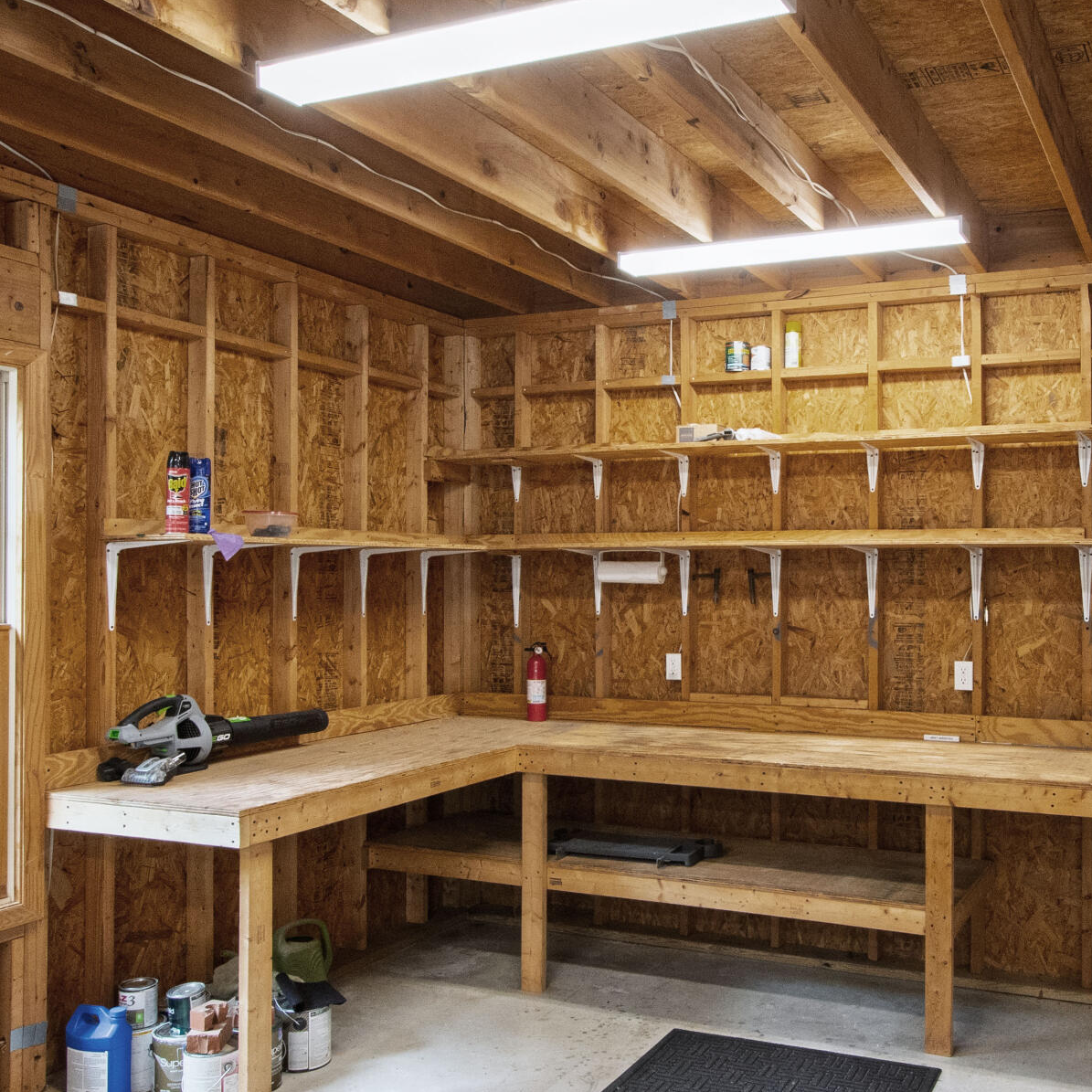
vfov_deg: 51.1
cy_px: 567
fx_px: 1142
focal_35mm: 32
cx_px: 720
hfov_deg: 50.3
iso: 640
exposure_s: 1/25
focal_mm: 10
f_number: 8
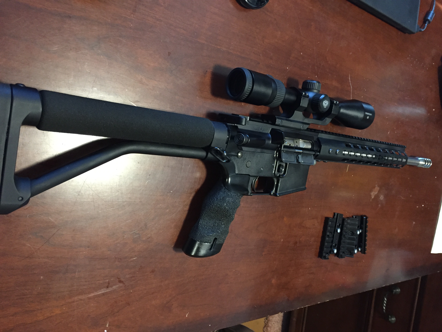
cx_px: 221
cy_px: 166
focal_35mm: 29
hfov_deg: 61.7
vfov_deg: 48.2
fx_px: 370
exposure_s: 1/15
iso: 250
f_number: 2.2
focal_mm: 4.15
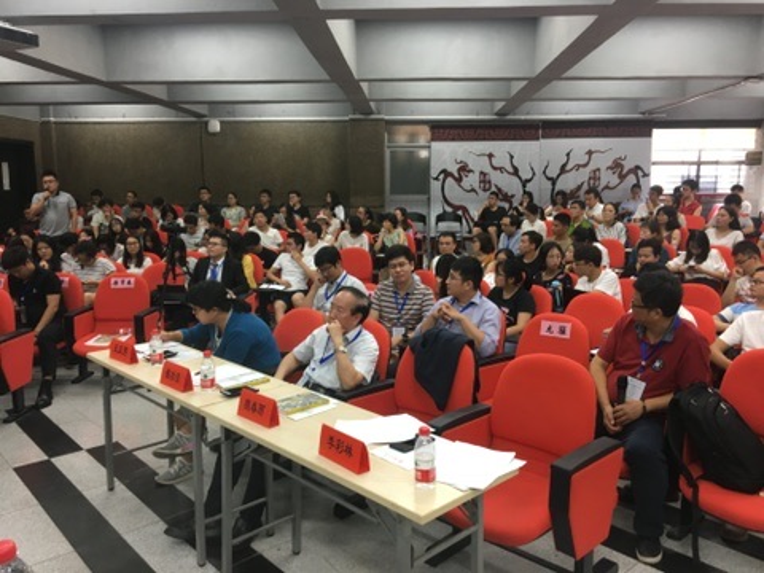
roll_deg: -1.1
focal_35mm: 29
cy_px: 286
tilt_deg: -6.4
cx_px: 382
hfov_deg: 61.7
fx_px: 640
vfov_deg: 48.2
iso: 125
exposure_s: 1/33
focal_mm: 4.15
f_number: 2.2
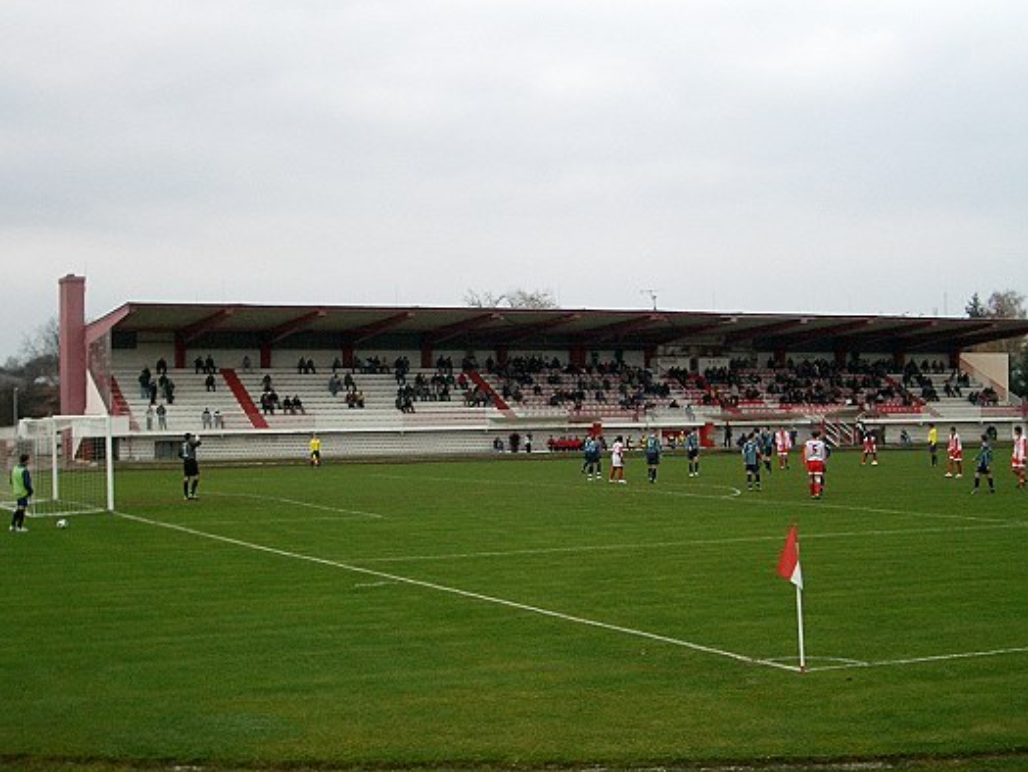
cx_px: 525
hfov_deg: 34.3
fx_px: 1663
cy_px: 404
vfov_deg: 26.1
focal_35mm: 56
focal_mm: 8.2
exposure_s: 1/100
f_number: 3.1
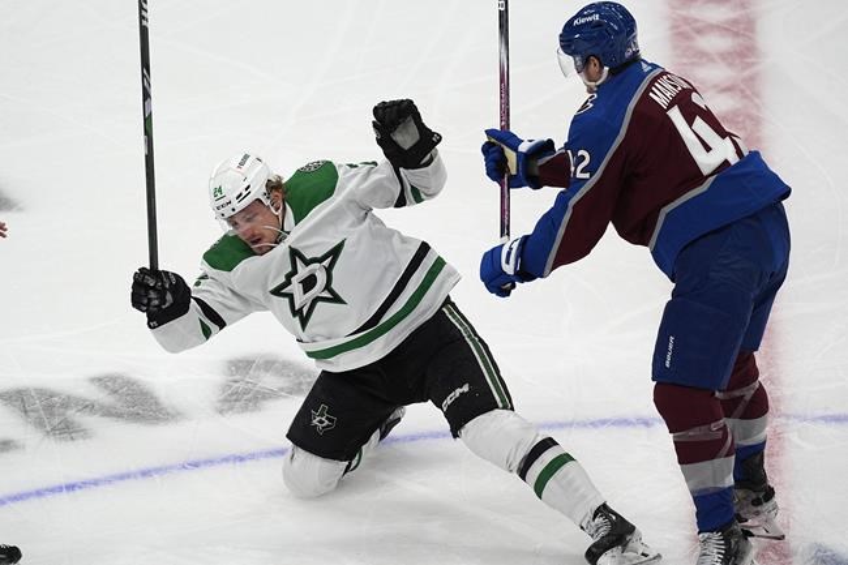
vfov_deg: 2.3
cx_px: 424
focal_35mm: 600
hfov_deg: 3.4
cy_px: 282
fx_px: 14129
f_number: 4
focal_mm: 600
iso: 2500
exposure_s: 1/2000
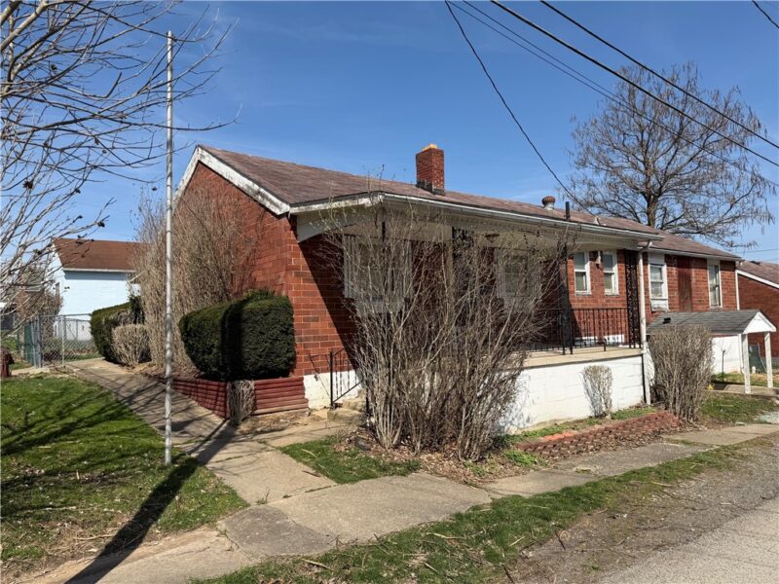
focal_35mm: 24
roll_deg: +2.7
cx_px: 390
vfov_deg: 56.8
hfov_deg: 71.6
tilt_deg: +0.6
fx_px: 540
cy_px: 292
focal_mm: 6.76
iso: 80
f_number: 1.78
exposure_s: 1/5319
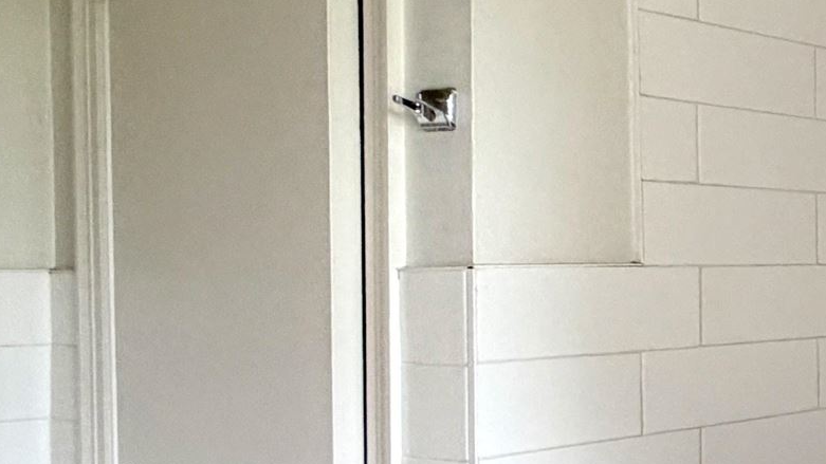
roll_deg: +0.2
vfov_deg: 20.0
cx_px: 1138
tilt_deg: -1.8
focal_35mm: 60
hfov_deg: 27.5
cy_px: 300
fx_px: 1314
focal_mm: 2.22
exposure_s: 1/81
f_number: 2.2
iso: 320
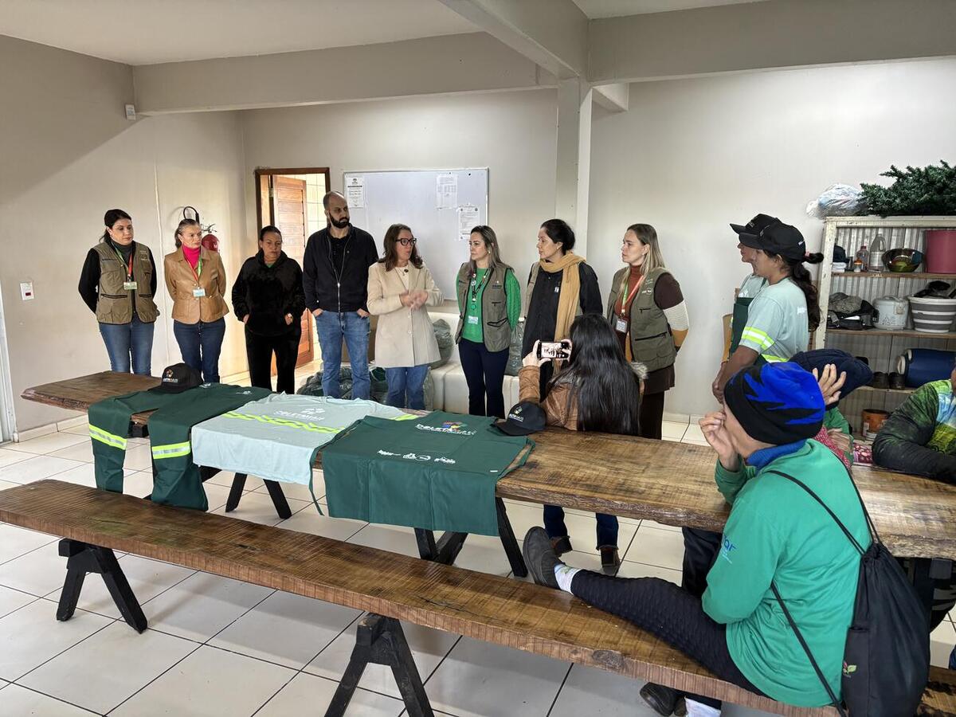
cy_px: 358
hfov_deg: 67.3
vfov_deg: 53.1
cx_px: 478
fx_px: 718
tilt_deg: -9.8
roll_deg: -0.4
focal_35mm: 26
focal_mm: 5.96
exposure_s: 1/60
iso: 200
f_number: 1.6
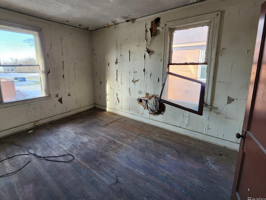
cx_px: 124
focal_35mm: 15
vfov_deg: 81.5
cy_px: 89
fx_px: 115
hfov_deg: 98.0
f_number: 2.2
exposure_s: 1/60
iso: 64
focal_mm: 2.2
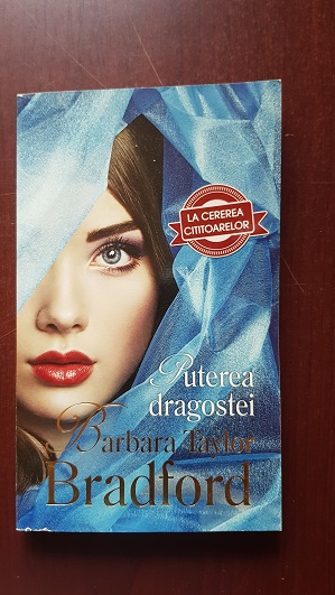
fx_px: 458
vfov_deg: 66.1
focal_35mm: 29
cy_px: 300
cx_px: 158
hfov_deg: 40.2
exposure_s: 1/23
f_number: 1.7
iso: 200
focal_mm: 4.3
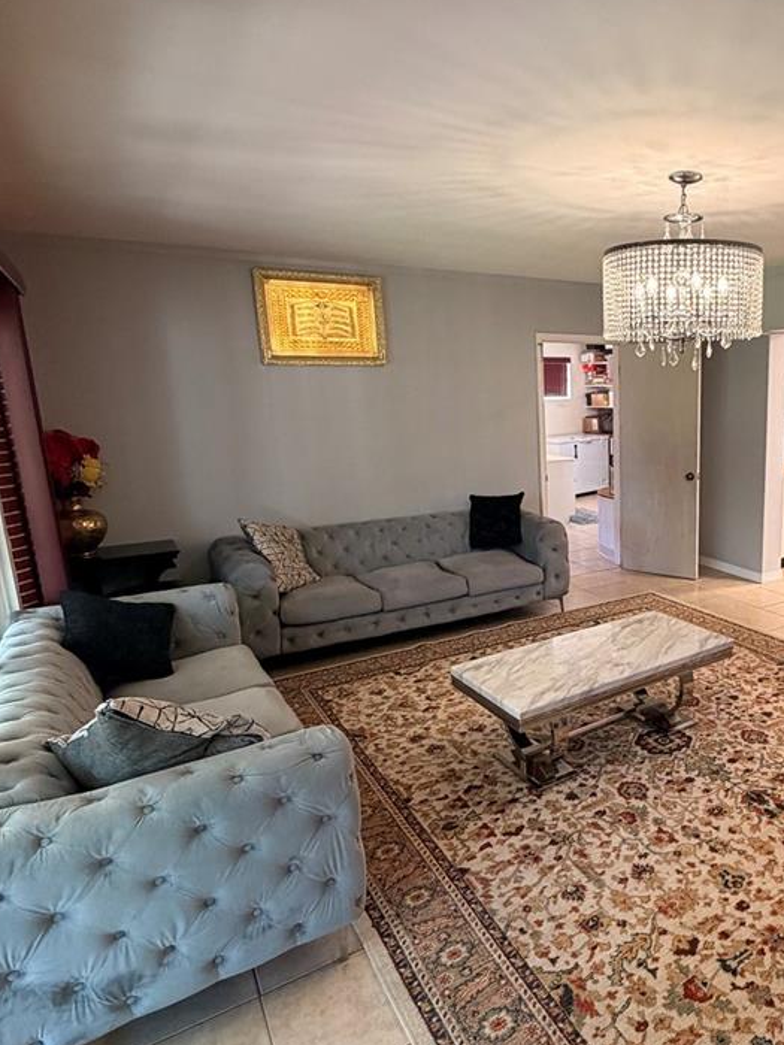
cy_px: 540
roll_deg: -0.2
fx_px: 725
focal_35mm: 24
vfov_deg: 71.6
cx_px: 648
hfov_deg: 52.4
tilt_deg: -11.2
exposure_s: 1/60
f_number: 2.2
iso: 250
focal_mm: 2.22
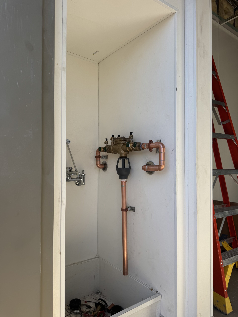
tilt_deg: +1.2
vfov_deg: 71.6
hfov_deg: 56.8
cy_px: 158
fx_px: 220
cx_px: 119
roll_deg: +1.0
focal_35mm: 24
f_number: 1.78
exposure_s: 1/1059
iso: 80
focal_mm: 6.76
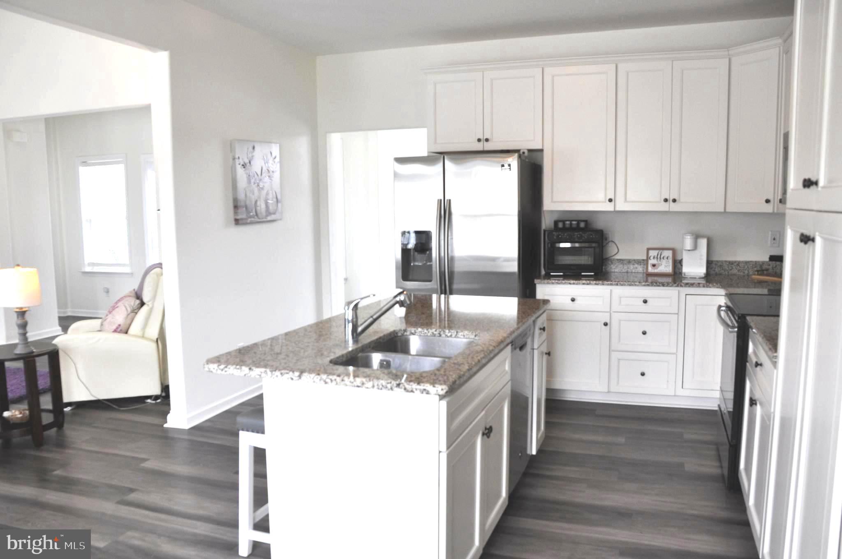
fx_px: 701
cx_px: 421
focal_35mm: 30
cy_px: 280
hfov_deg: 62.0
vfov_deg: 43.5
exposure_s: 1/125
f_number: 5.6
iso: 400
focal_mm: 20
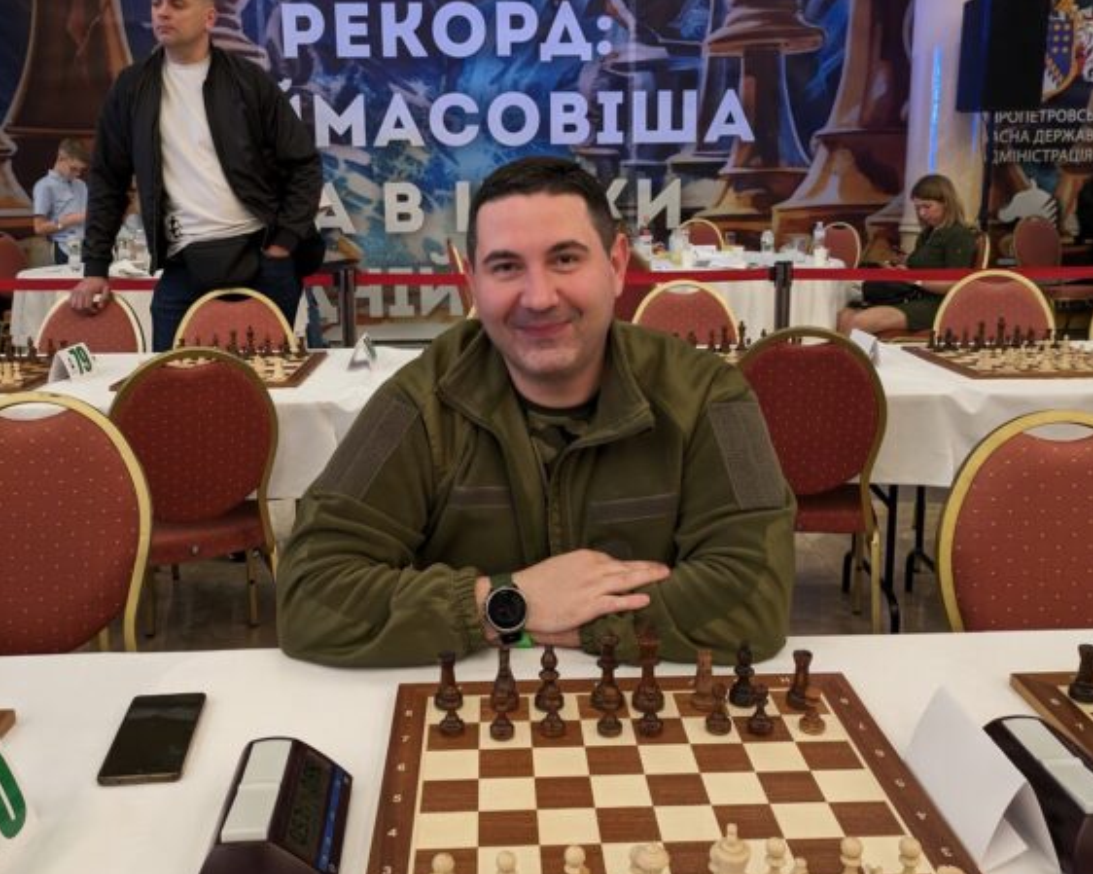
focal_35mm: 33
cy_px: 361
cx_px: 550
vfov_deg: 44.3
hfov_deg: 54.2
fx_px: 1067
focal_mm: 5.43
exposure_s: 1/100
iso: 486
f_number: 1.89
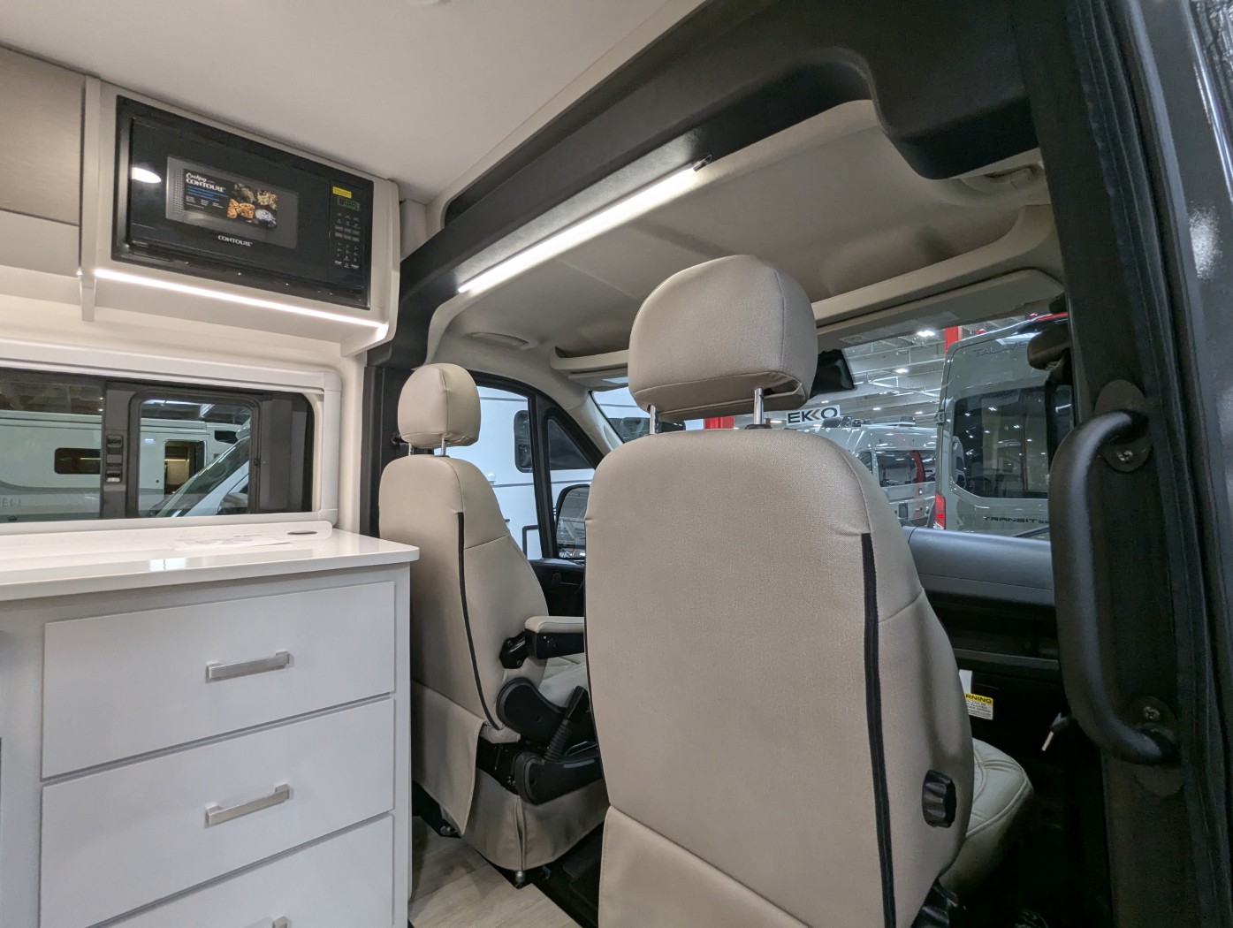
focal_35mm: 16
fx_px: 571
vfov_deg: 78.2
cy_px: 464
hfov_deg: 94.4
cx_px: 616
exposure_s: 1/106
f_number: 2.2
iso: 130
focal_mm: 2.35
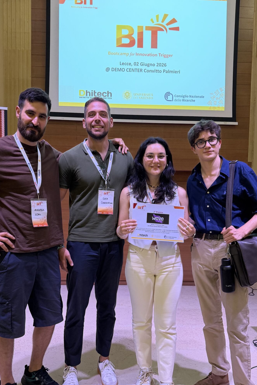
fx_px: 343
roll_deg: -2.2
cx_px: 118
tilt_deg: -2.3
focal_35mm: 32
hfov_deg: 41.1
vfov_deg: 58.5
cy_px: 216
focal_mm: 6.76
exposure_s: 1/72
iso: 200
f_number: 1.78
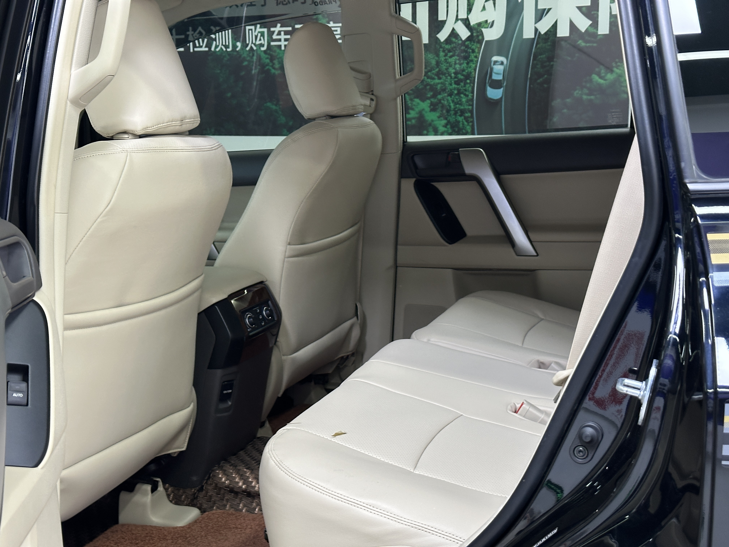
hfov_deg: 39.7
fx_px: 1011
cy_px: 274
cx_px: 364
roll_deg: +1.4
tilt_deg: -9.1
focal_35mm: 48
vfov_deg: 30.3
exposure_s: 1/50
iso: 200
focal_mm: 6.86
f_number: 1.78
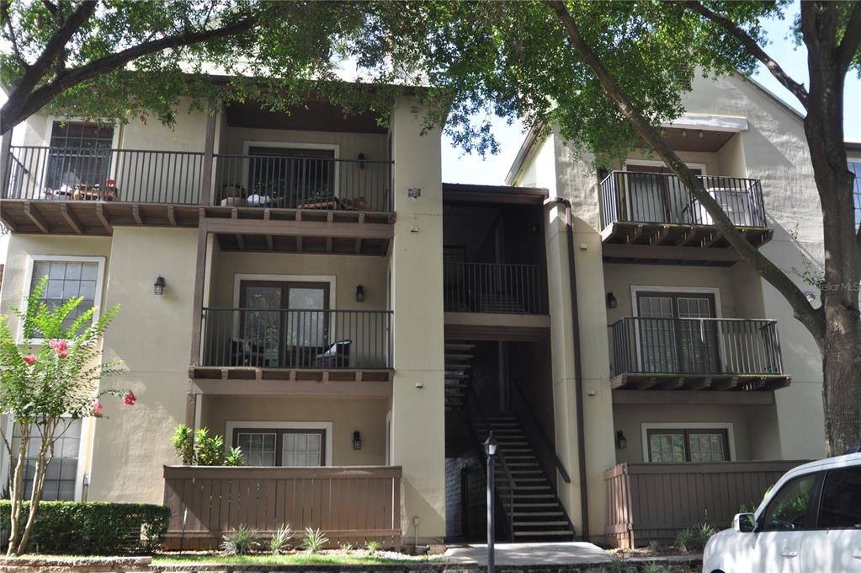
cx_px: 430
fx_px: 860
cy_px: 286
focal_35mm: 36
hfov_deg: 53.2
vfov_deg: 36.8
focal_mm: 24
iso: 200
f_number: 5.6
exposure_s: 1/125
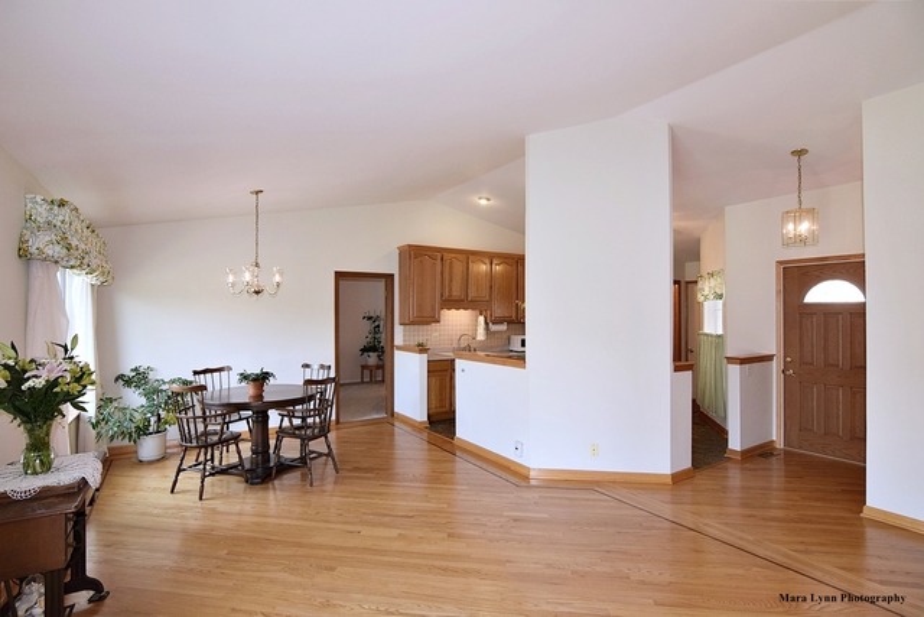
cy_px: 308
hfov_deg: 95.0
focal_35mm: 16
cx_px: 462
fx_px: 424
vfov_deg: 72.1
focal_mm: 11
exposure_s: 1/125
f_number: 5.6
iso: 800
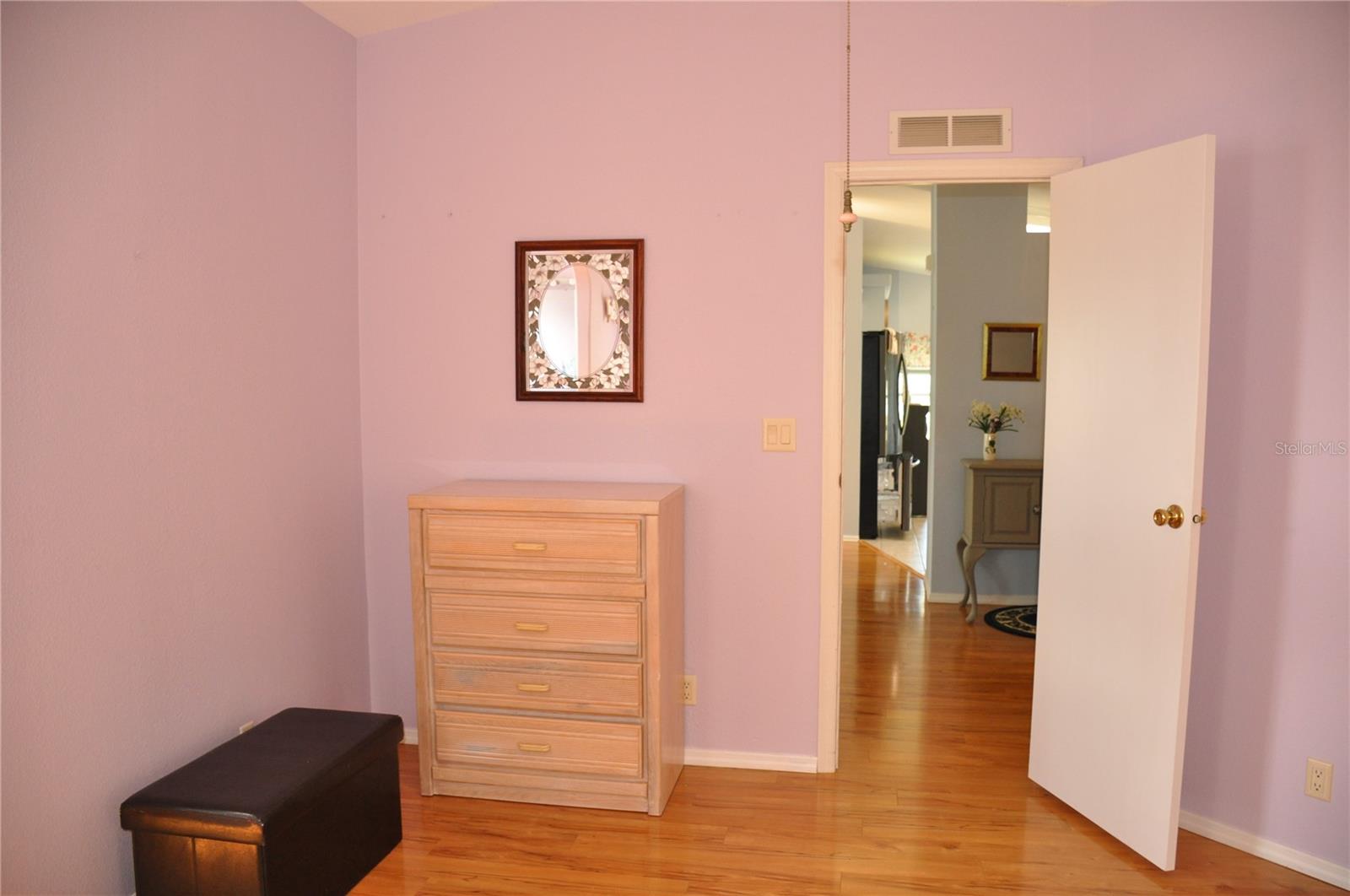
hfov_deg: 67.5
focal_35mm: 27
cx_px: 675
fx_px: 1011
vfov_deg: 47.8
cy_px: 448
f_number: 3.5
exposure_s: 1/60
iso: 800
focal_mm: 18
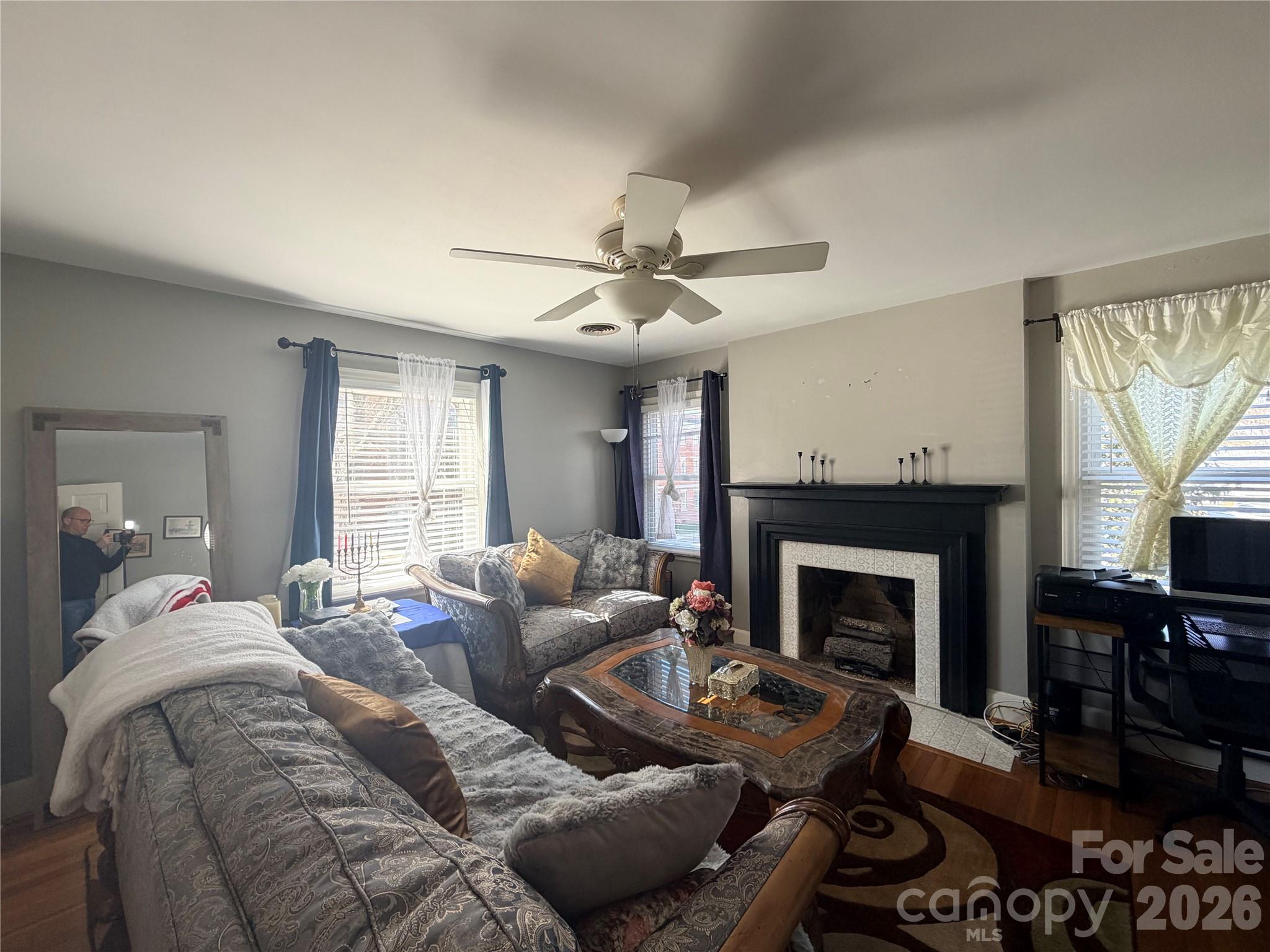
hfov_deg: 102.1
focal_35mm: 14
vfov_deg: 85.7
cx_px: 635
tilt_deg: -1.5
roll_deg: +0.5
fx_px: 514
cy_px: 476
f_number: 2.2
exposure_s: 1/121
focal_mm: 2.22
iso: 125
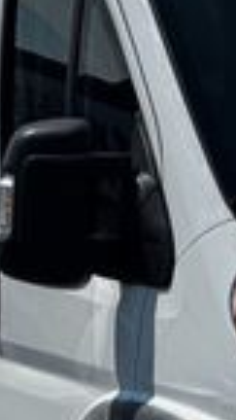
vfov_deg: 9.3
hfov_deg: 5.2
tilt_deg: -5.4
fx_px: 2581
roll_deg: -1.2
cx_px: 388
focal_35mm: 232
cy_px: 382
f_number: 1.78
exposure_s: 1/7937
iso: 64
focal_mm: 6.76
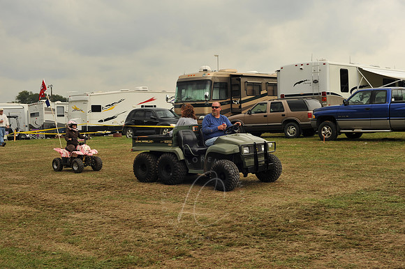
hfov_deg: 39.6
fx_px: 562
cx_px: 202
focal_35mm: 50
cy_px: 134
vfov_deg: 27.0
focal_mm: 50
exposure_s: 1/250
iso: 200
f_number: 8
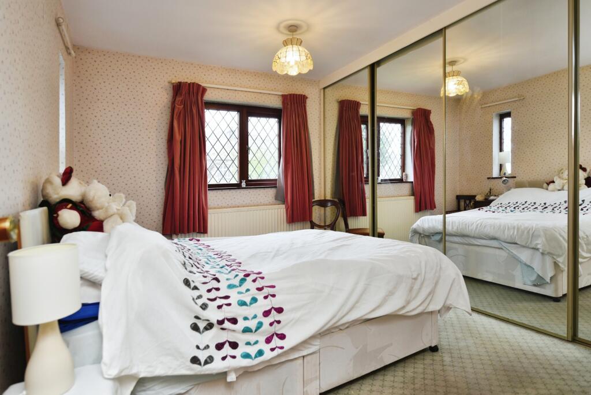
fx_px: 329
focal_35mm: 20
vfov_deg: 62.0
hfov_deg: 83.9
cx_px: 296
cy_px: 198
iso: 500
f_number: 4
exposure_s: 1/60
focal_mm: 20
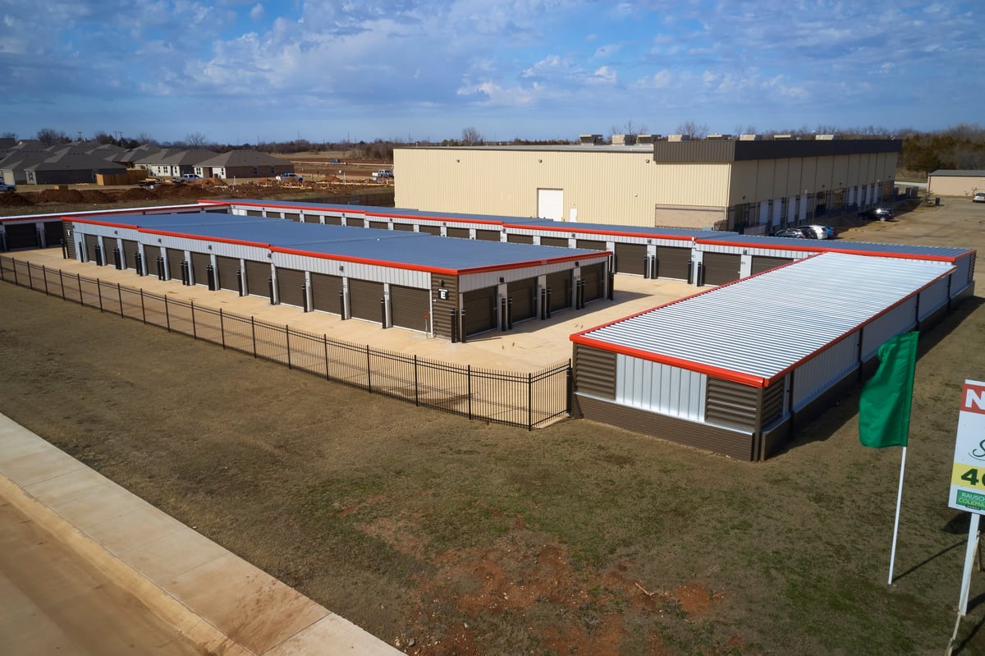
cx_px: 492
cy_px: 328
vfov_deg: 46.4
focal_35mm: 28
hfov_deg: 65.5
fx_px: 766
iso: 100
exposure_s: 1/30
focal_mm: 10.26
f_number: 9
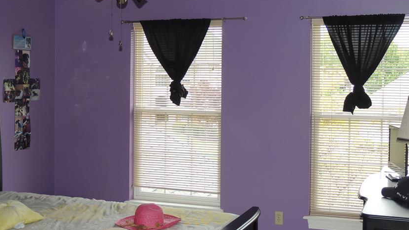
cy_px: 88
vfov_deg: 22.2
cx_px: 221
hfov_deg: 38.5
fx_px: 586
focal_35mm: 54
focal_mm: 7.1
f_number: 3.3
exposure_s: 1/100
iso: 100
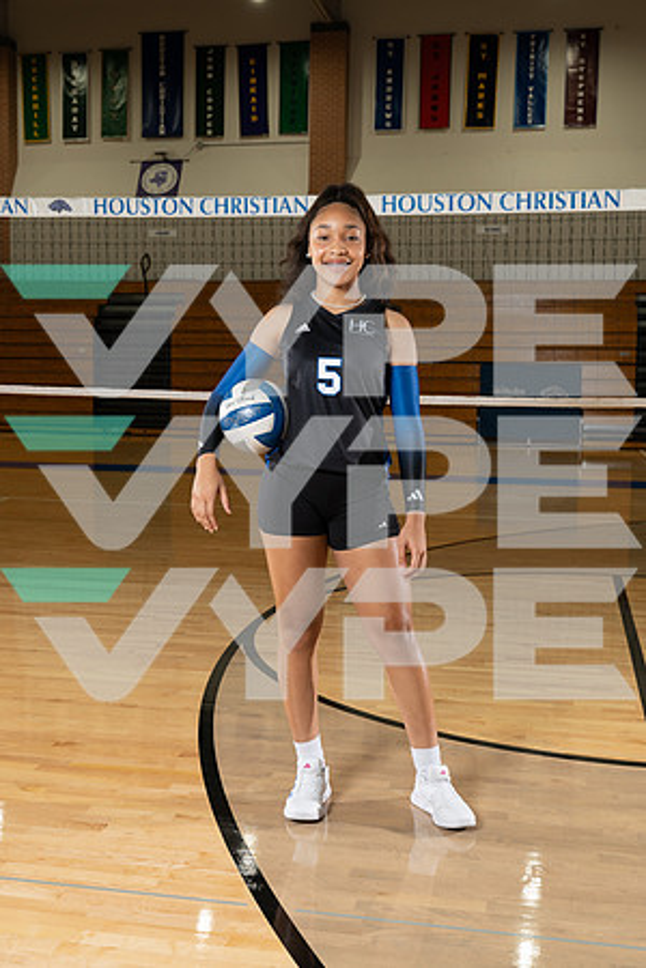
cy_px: 484
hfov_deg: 32.6
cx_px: 323
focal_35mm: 41
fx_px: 1103
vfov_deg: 47.4
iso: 500
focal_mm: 41
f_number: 5.6
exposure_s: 1/250
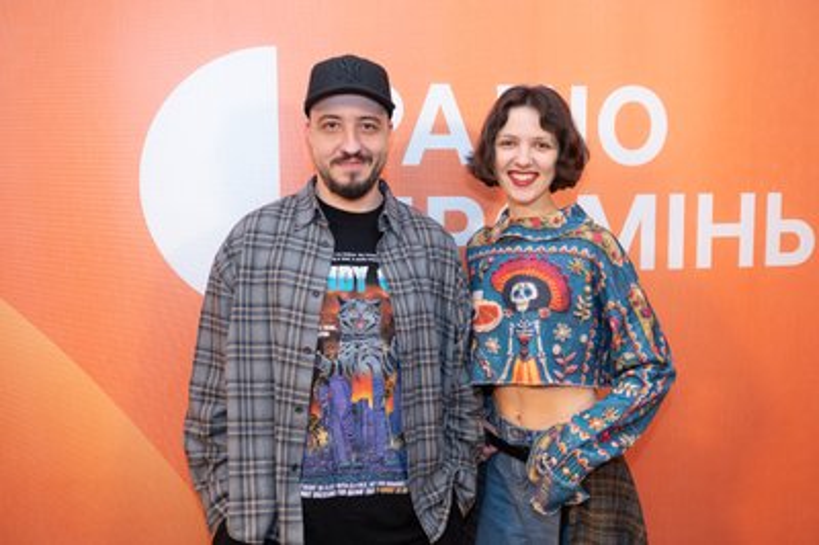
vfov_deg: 37.6
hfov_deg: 54.2
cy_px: 272
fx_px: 800
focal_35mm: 35
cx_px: 410
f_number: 3.5
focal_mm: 34
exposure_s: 1/125
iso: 1250
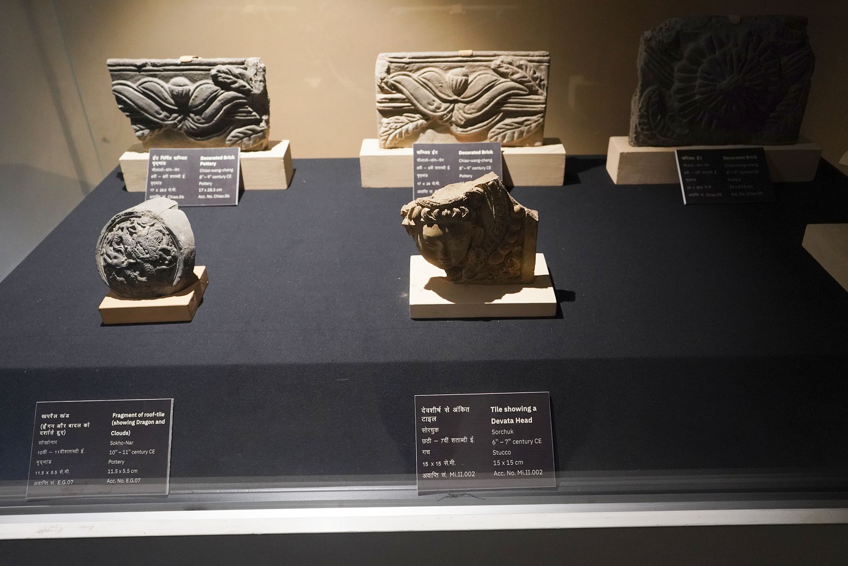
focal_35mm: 24
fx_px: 565
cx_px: 424
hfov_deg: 73.7
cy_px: 283
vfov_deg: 53.1
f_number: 4
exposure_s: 1/80
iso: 3200
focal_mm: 24
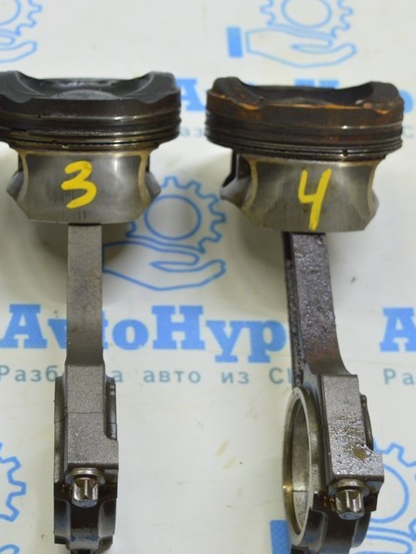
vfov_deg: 25.4
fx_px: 1230
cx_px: 36
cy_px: 289
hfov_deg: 18.9
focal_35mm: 77
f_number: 5.6
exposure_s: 1/20
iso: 400
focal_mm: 31
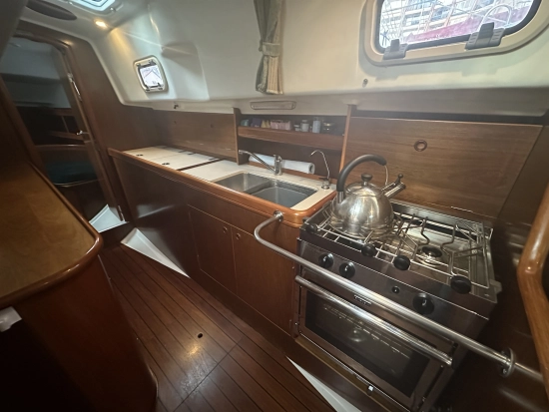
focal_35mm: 14
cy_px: 206
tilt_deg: -25.5
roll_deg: -0.4
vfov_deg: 85.7
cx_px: 274
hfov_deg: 102.0
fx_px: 222
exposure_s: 1/41
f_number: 2.2
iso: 1250
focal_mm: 2.22
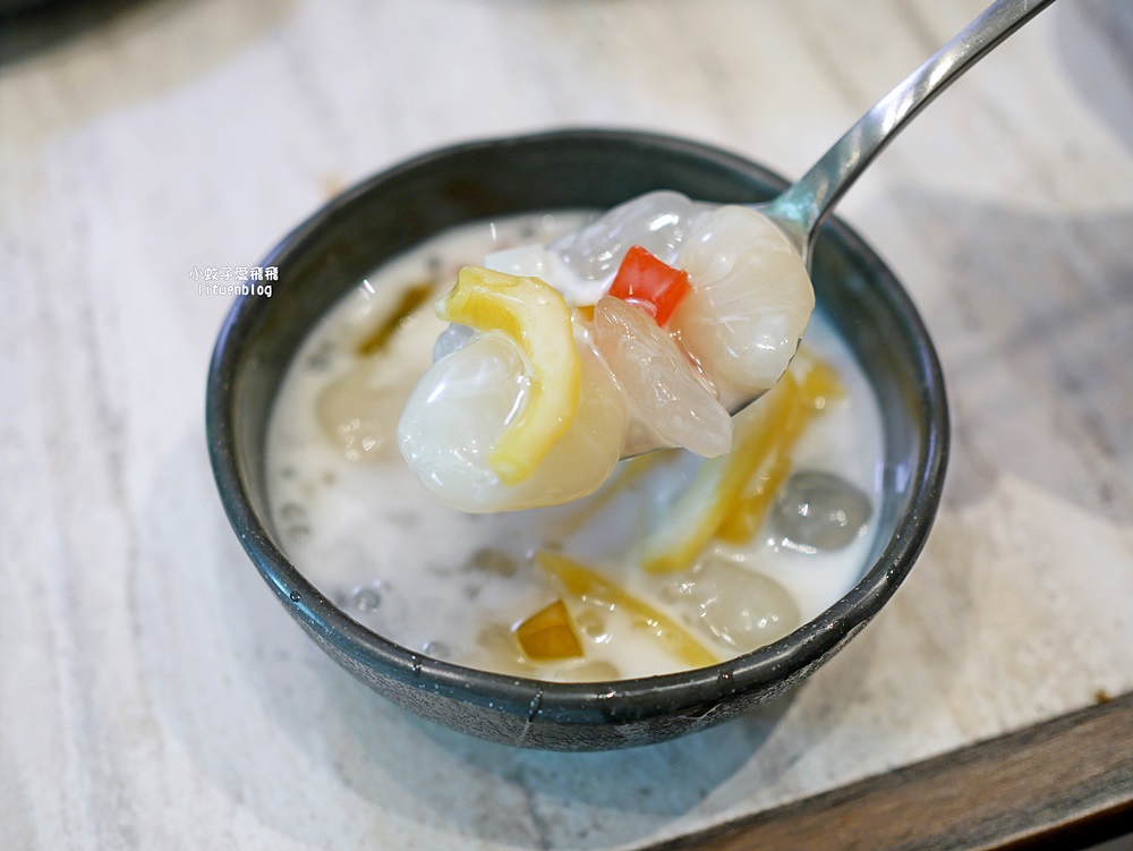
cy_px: 426
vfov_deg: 29.1
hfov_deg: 38.2
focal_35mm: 50
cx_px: 566
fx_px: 1637
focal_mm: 25
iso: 250
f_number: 1.8
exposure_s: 1/60
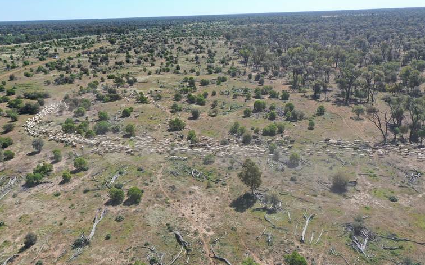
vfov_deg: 43.1
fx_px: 336
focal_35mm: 29
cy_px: 137
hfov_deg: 64.7
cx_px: 210
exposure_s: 1/800
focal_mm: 10.26
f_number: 4
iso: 100
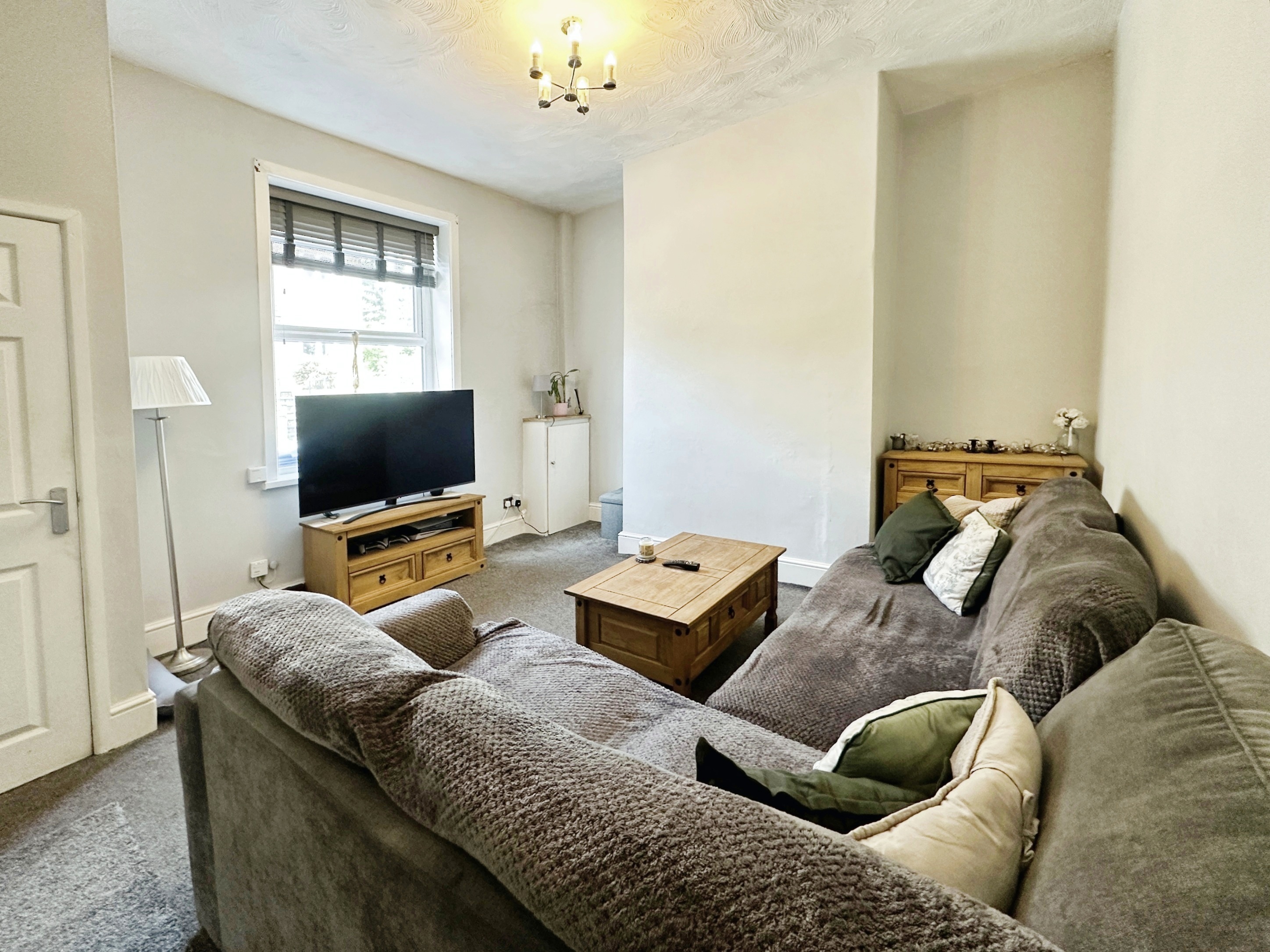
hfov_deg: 102.1
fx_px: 514
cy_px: 476
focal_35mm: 14
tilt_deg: -6.0
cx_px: 635
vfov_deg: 85.7
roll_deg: +2.9
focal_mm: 2.22
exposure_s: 1/99
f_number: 2.2
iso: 200
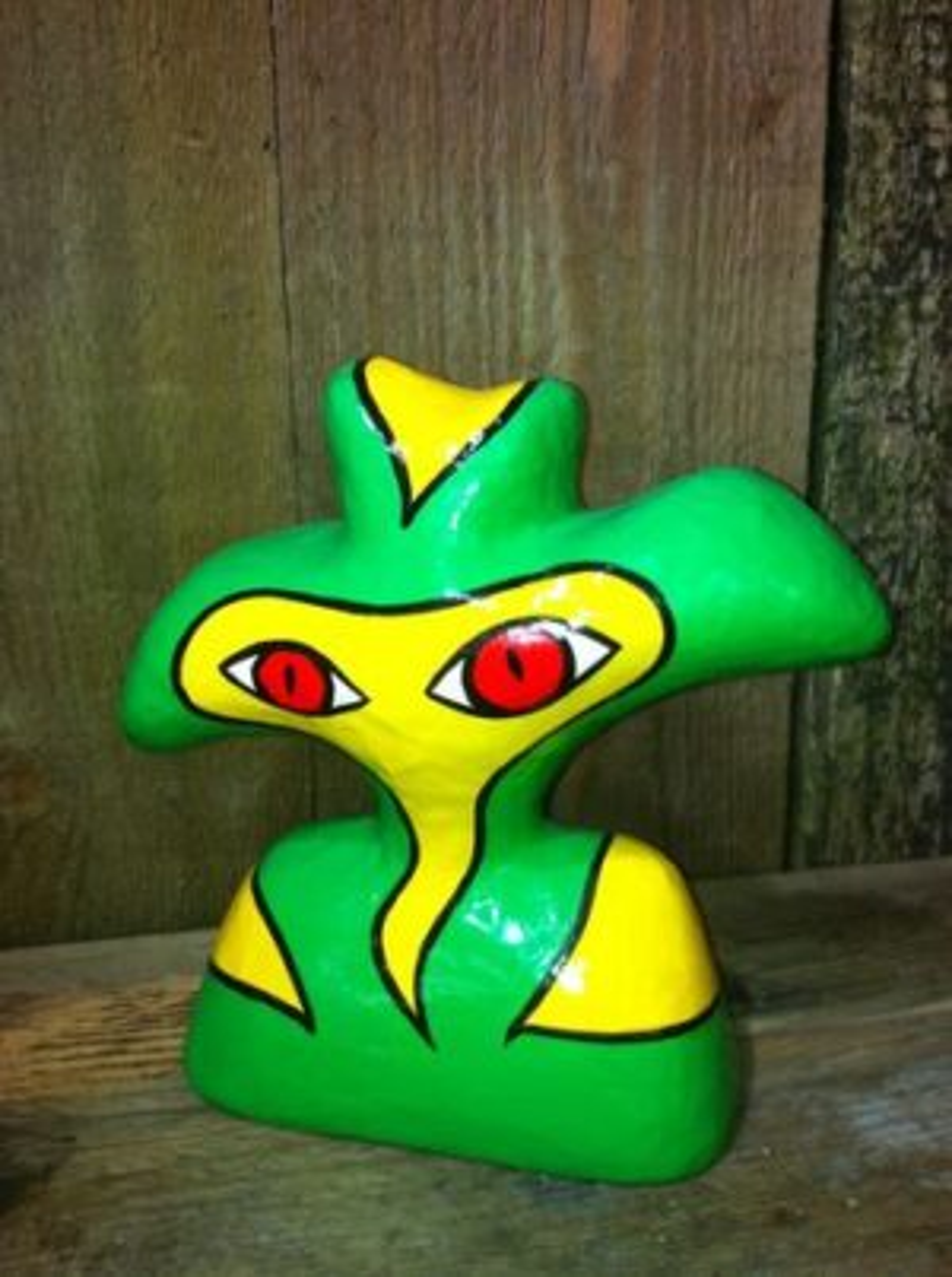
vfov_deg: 52.7
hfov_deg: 40.6
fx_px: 1288
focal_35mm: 35
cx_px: 476
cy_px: 638
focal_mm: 3.85
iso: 80
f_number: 2.8
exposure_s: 1/35
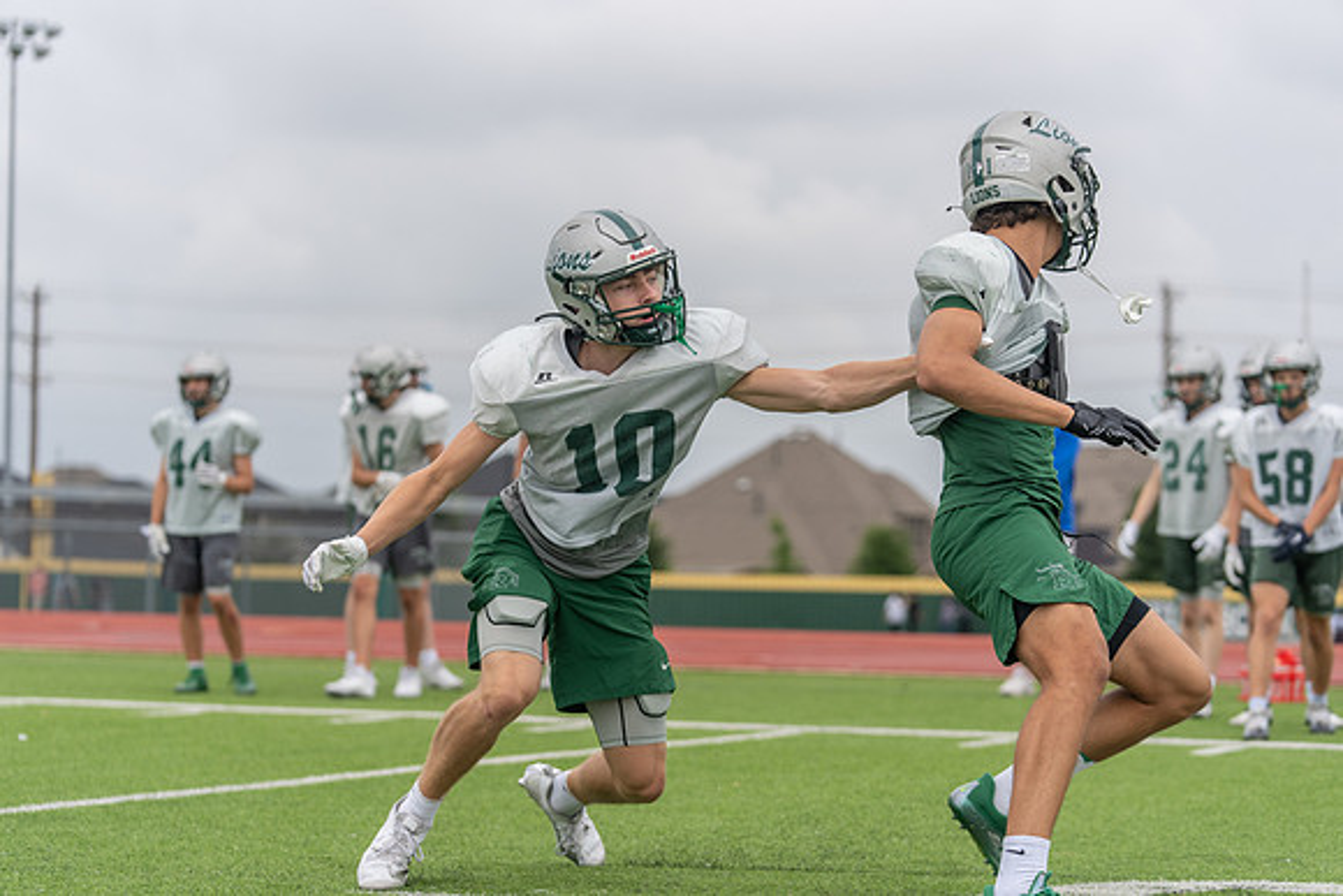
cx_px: 672
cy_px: 448
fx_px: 3806
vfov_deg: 13.4
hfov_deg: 20.0
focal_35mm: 102
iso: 200
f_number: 3.5
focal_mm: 102
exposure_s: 1/1250
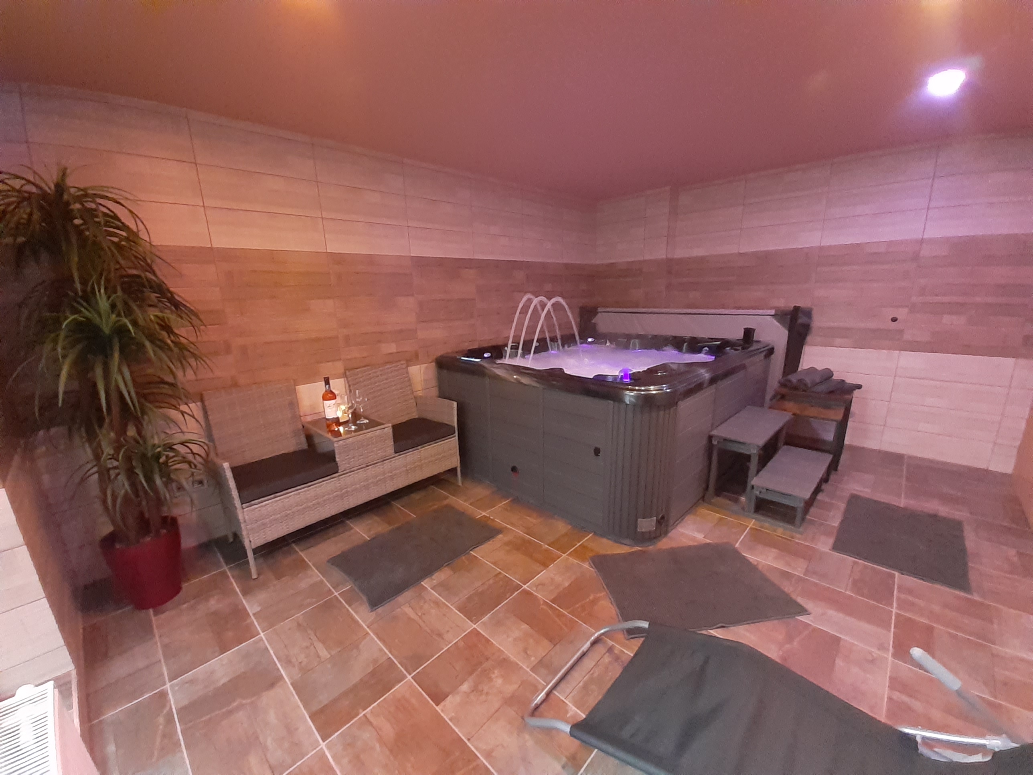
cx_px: 516
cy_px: 388
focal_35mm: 13
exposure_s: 1/10
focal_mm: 1.13
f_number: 2.2
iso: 500
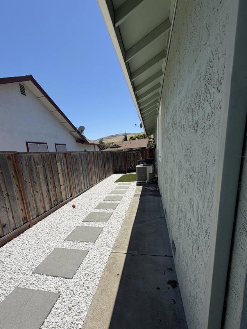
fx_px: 162
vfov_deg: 90.0
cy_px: 196
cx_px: 106
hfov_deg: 74.3
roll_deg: +5.6
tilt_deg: -13.6
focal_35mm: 17
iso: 20
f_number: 2.2
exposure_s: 1/1145
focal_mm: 2.22
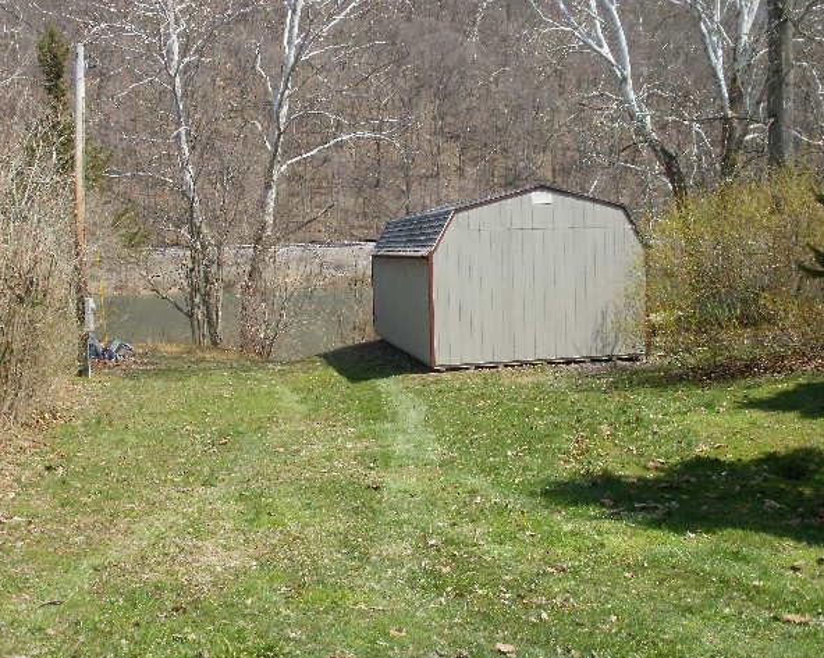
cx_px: 412
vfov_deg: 39.1
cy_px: 332
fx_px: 926
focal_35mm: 38
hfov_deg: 48.0
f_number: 5.6
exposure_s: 1/250
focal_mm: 6.3
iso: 100
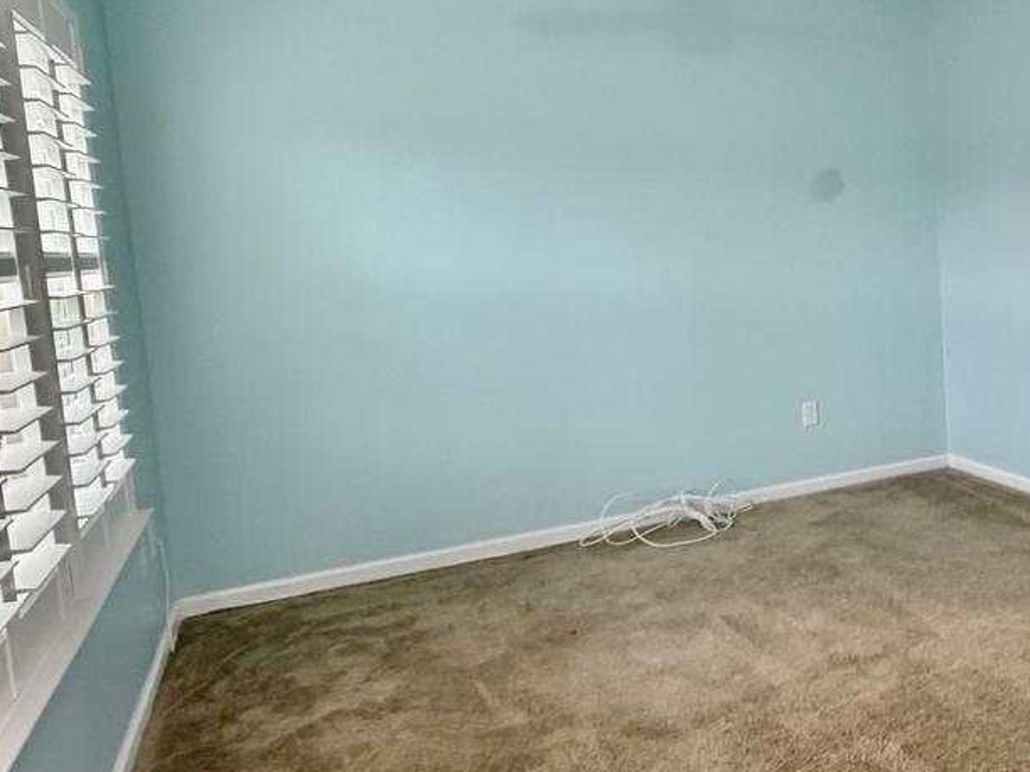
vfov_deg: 42.8
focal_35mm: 33
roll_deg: +3.4
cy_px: 320
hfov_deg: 51.7
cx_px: 831
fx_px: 982
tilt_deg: -6.7
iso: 320
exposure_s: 1/60
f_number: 2.2
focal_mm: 2.22
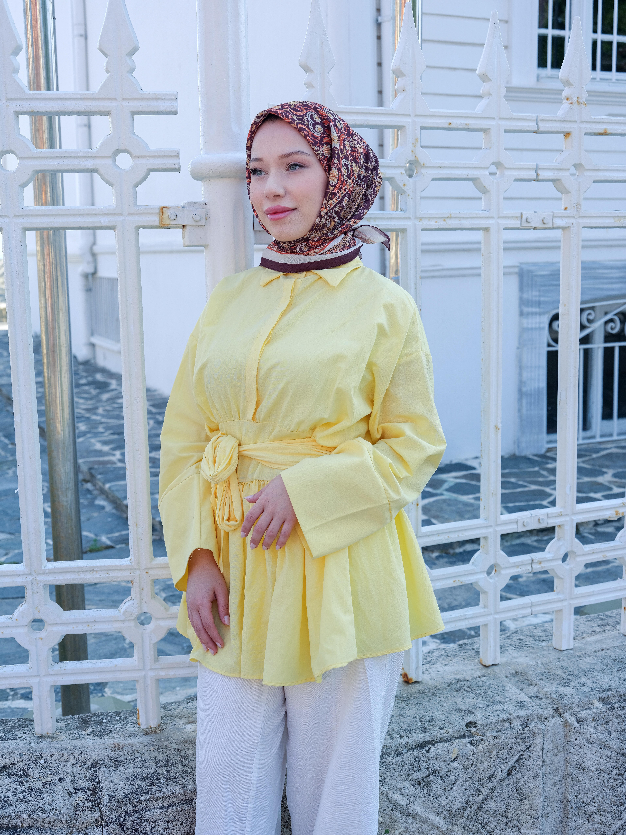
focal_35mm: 45
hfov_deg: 32.2
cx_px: 313
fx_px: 1085
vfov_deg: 42.1
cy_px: 418
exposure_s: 1/220
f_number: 7.1
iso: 320
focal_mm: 56.6
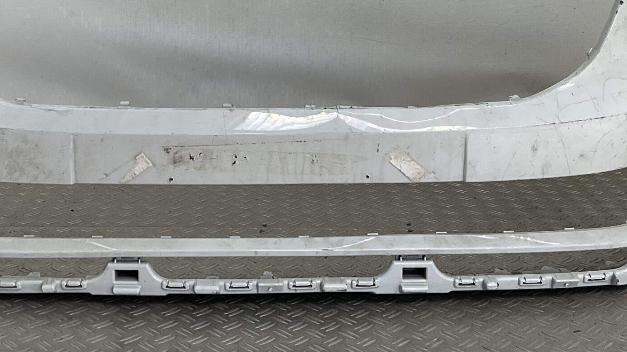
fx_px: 964
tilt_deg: -8.7
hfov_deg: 35.9
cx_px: 246
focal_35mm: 58
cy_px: 14
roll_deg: -0.6
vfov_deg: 20.2
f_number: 1.8
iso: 16
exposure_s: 1/342
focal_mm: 3
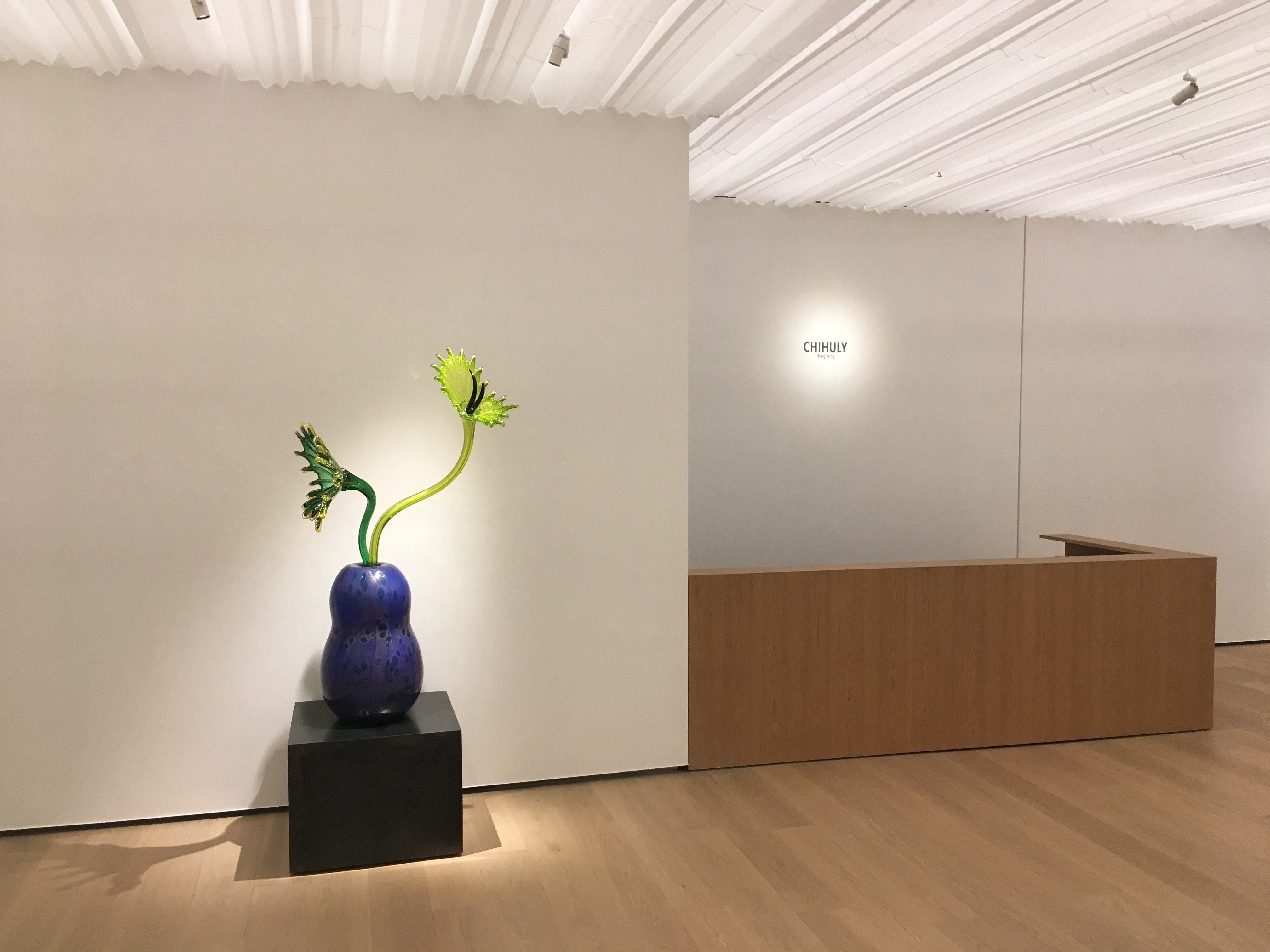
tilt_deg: -3.8
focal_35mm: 29
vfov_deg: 48.2
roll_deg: +0.3
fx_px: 1064
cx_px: 635
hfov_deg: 61.7
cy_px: 476
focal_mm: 4.15
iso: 50
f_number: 2.2
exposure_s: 1/33
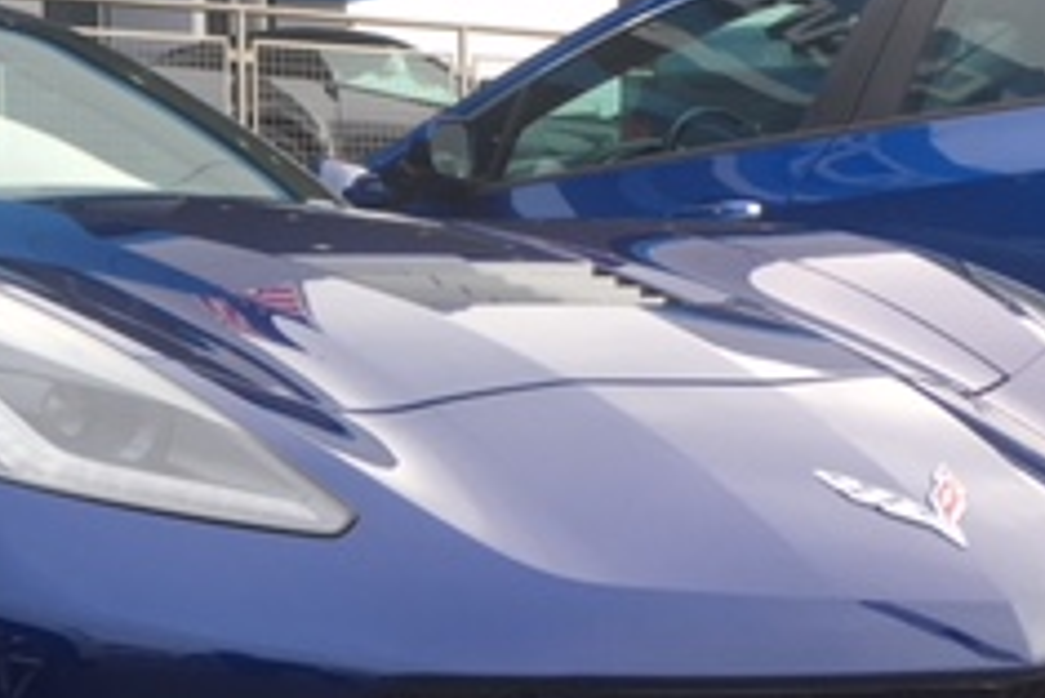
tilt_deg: -2.8
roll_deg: +1.8
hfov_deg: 24.0
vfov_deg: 16.5
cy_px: 569
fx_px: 2382
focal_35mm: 82
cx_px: 84
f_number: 2.2
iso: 25
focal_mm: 4.15
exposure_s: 1/272
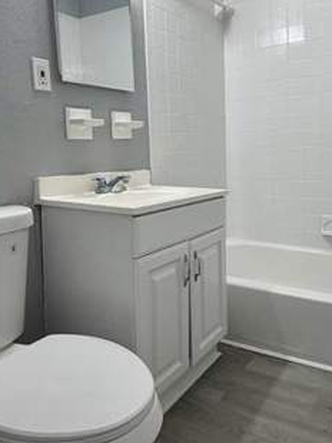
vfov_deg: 61.2
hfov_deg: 47.5
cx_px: 220
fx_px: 371
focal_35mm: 29
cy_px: 182
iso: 160
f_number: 2.2
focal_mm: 2.22
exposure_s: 1/120
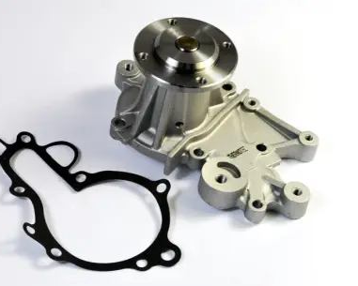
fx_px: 992
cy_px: 143
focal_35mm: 94
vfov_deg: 16.4
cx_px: 143
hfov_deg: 20.4
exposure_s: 1/30
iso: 400
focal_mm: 55
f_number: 13
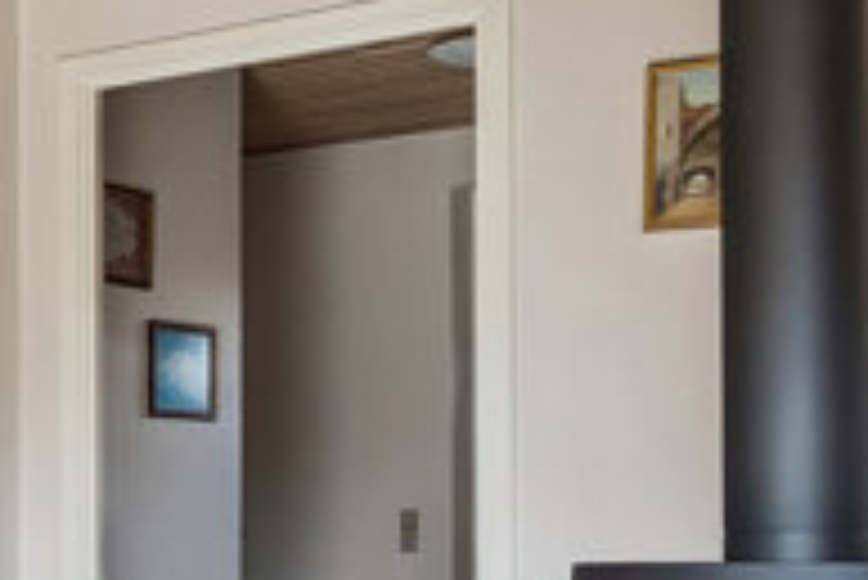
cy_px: 587
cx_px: -544
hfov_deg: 19.1
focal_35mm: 89
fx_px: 2149
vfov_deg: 15.1
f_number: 8
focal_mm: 21.5
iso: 200
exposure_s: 1/30
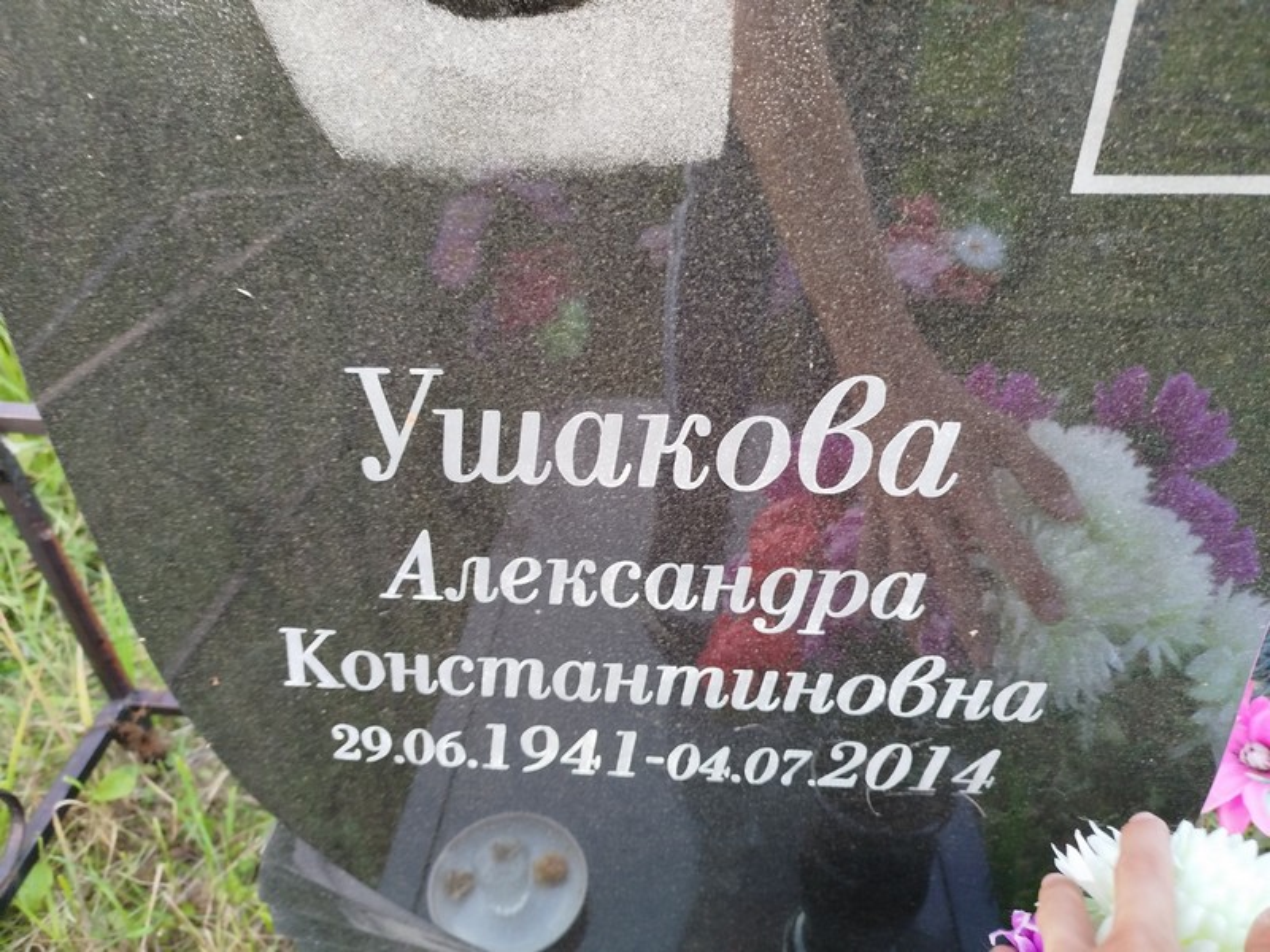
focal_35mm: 24
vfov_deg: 56.8
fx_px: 881
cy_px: 476
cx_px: 635
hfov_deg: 71.6
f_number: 1.7
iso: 160
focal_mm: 5.31
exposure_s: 1/33
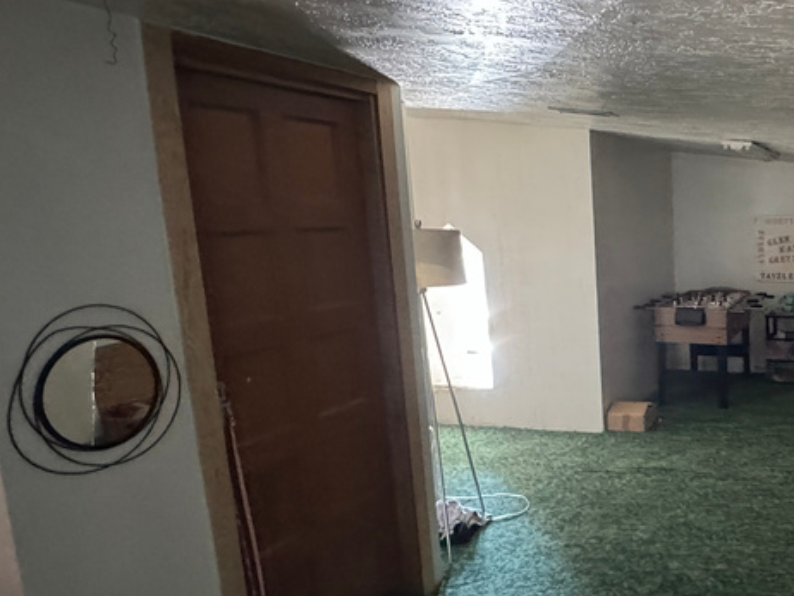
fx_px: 711
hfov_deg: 51.3
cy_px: 319
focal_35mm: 31
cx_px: 718
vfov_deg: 45.4
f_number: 2.2
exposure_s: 1/42
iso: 1250
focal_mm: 2.22
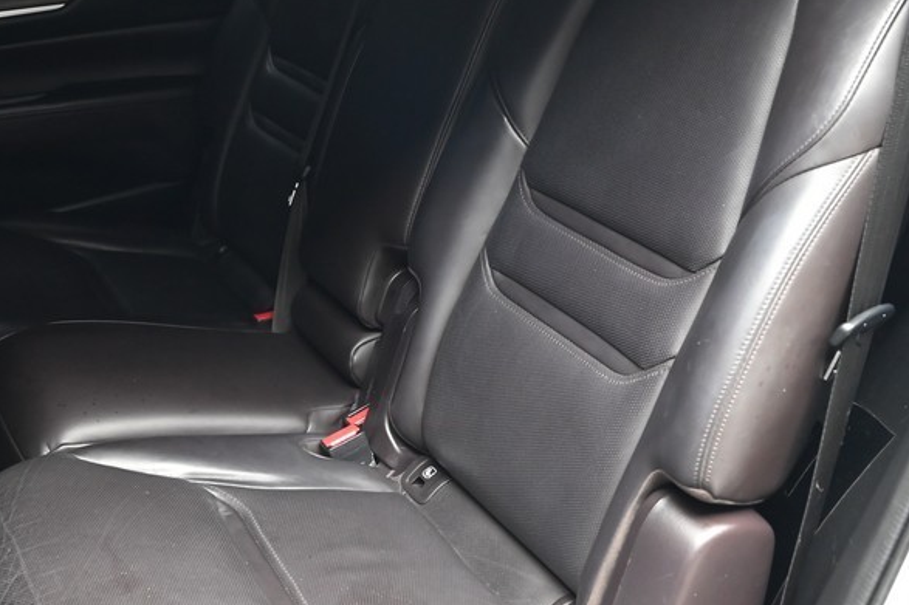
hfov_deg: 43.4
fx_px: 1136
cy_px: 261
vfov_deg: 29.8
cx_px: 375
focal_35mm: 45
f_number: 5.6
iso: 2200
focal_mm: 24
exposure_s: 1/20
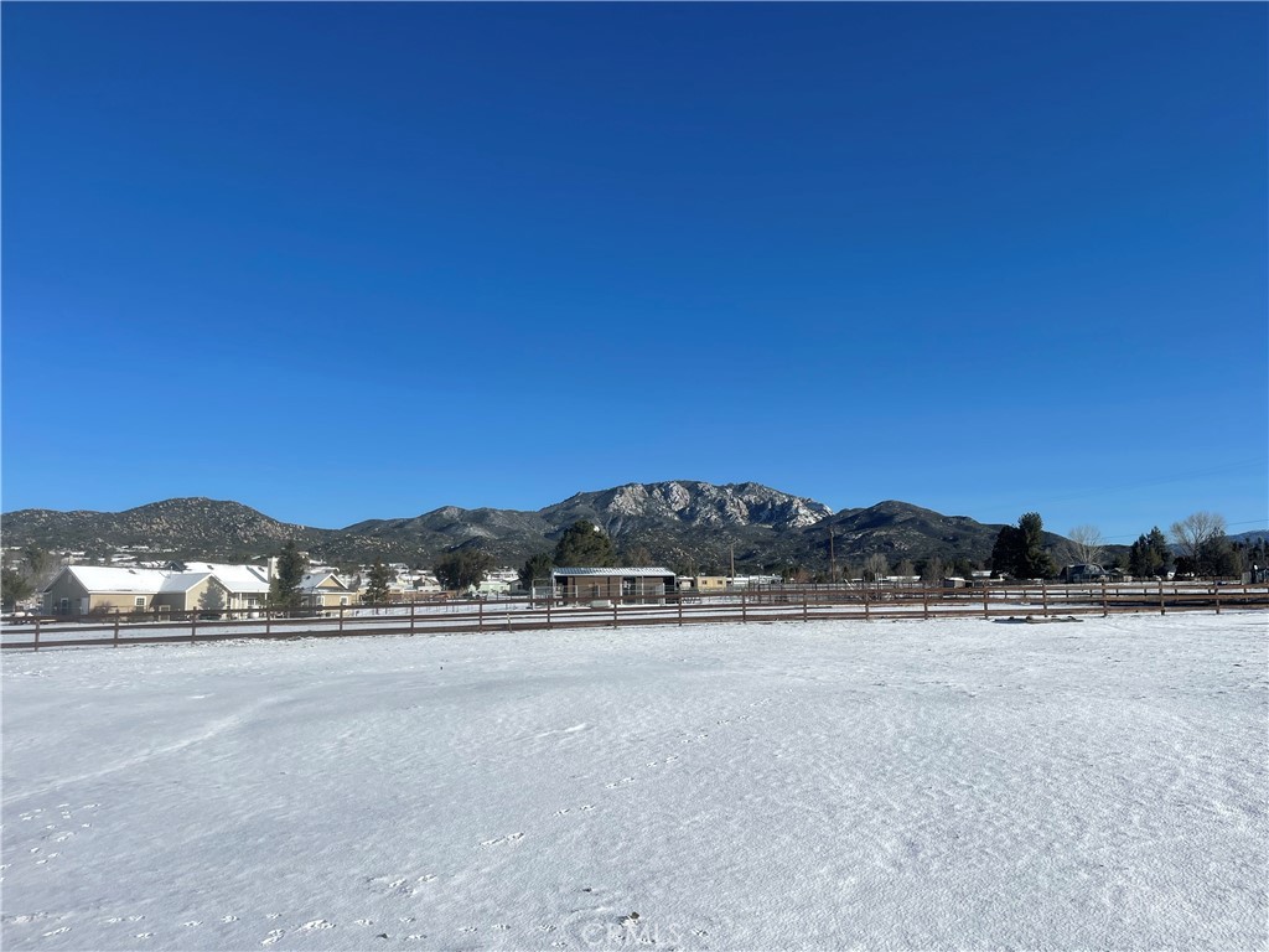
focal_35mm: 26
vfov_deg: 53.1
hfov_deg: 67.3
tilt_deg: +7.3
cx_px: 634
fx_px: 953
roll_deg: +0.8
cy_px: 476
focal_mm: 5.1
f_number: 1.6
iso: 32
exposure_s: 1/6250
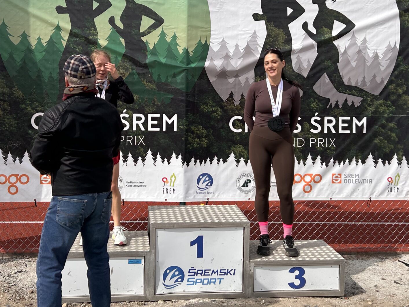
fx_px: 520
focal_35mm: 44
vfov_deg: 32.7
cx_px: 176
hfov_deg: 42.8
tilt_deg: -1.2
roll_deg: -0.9
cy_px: 110
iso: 50
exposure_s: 1/5587
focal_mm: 5.7
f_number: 1.5
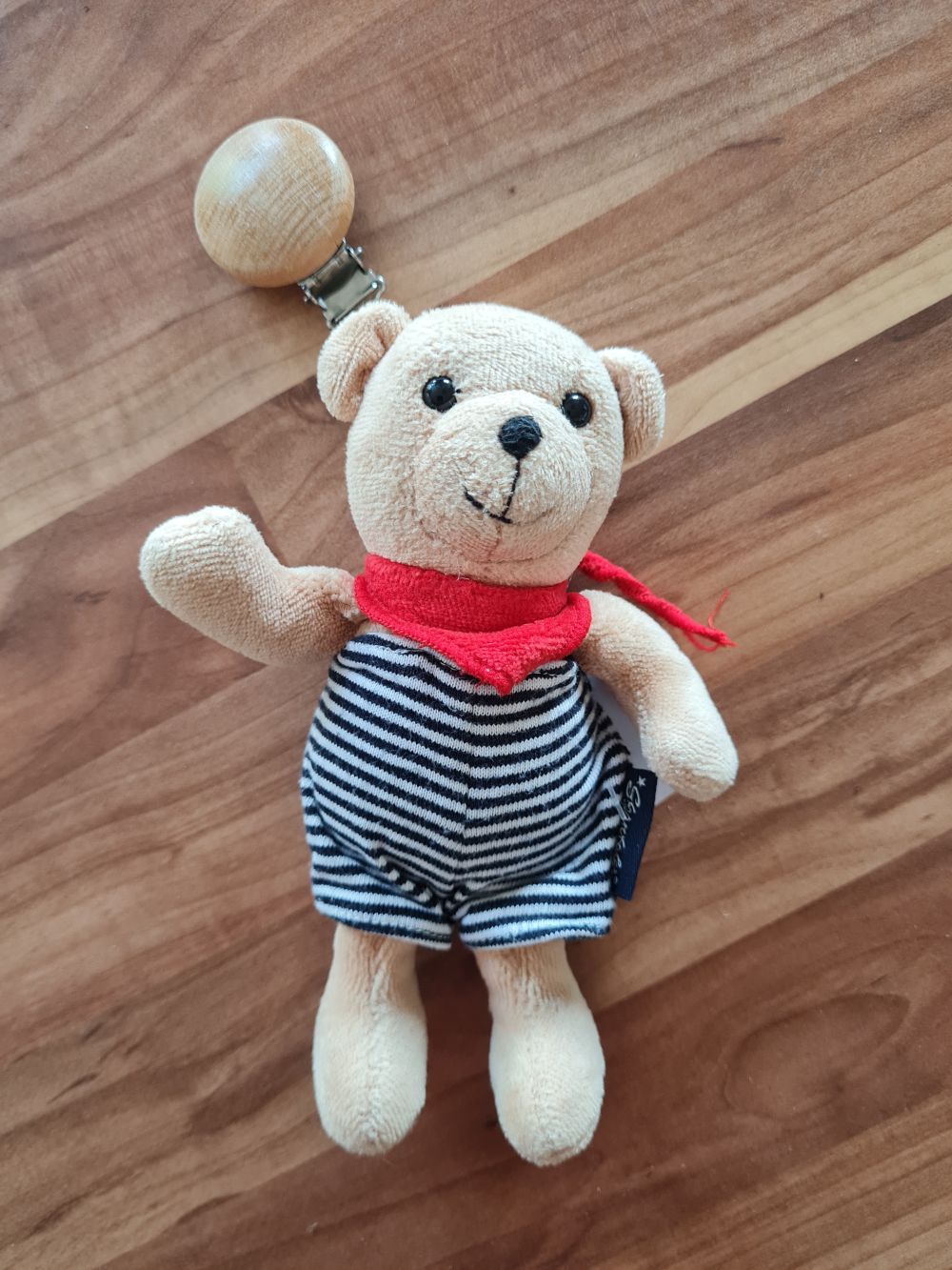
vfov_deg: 67.3
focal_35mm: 26
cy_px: 635
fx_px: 953
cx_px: 476
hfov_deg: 53.1
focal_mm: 5.4
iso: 200
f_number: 1.8
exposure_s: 1/50
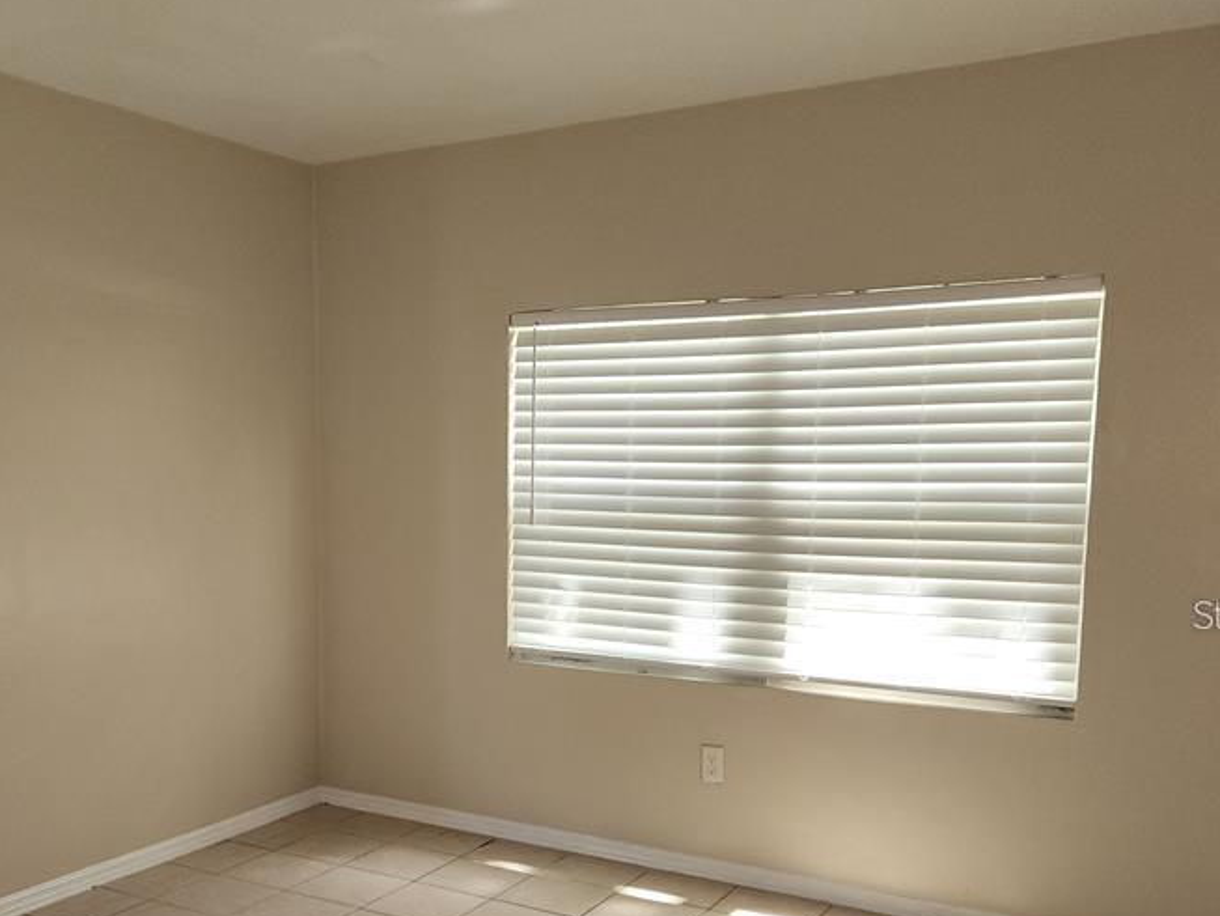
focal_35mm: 36
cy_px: 614
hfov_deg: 50.5
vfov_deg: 39.2
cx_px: 414
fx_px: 1269
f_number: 1.8
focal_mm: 5.4
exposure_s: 1/60
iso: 100
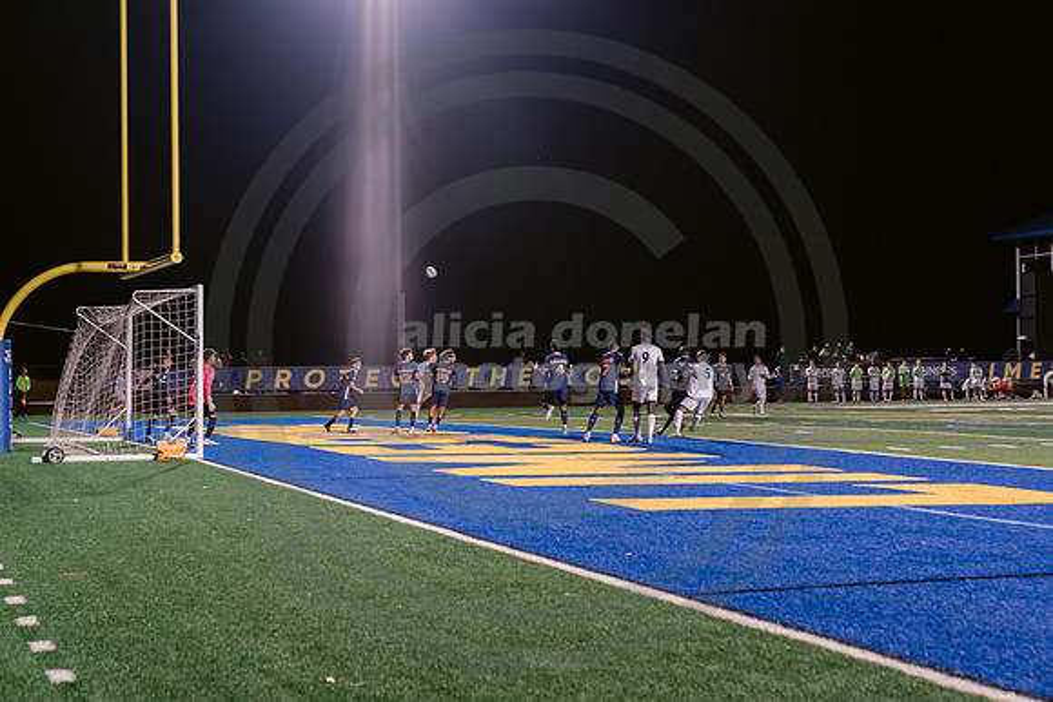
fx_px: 1755
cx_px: 526
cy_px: 351
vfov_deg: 22.6
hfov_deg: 33.4
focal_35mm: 60
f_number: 4
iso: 2500
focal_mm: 60
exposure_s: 1/125
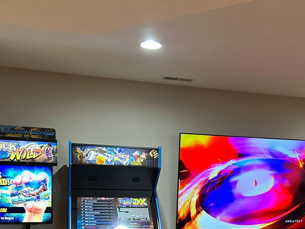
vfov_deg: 29.7
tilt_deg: -1.8
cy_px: 204
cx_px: 201
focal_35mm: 47
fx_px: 414
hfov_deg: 40.0
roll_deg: -0.9
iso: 400
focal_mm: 5.7
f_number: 1.5
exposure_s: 1/60
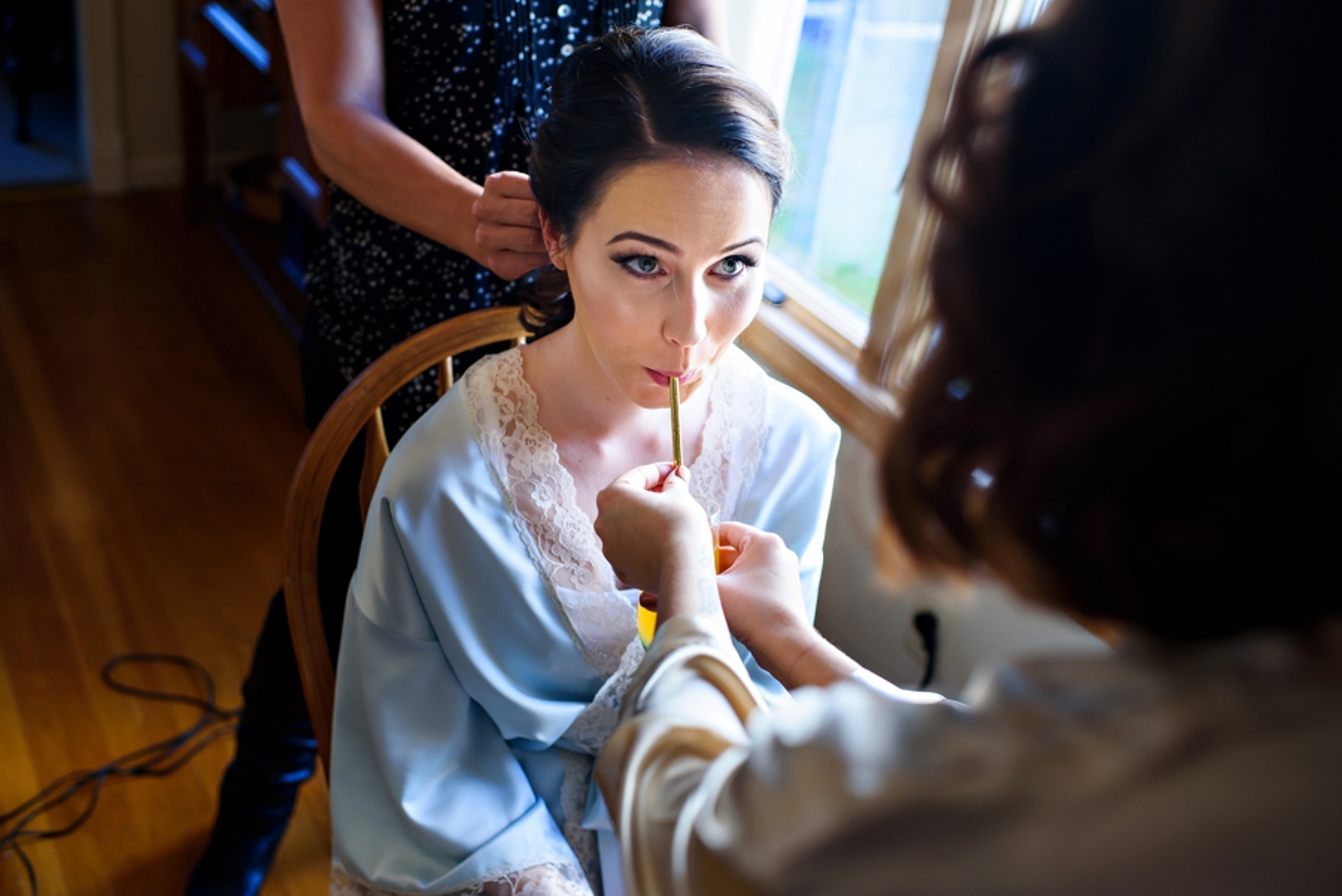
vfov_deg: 37.9
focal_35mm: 35
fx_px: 1305
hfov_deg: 54.4
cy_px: 448
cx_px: 671
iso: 800
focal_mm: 35
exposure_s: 1/400
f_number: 2.8
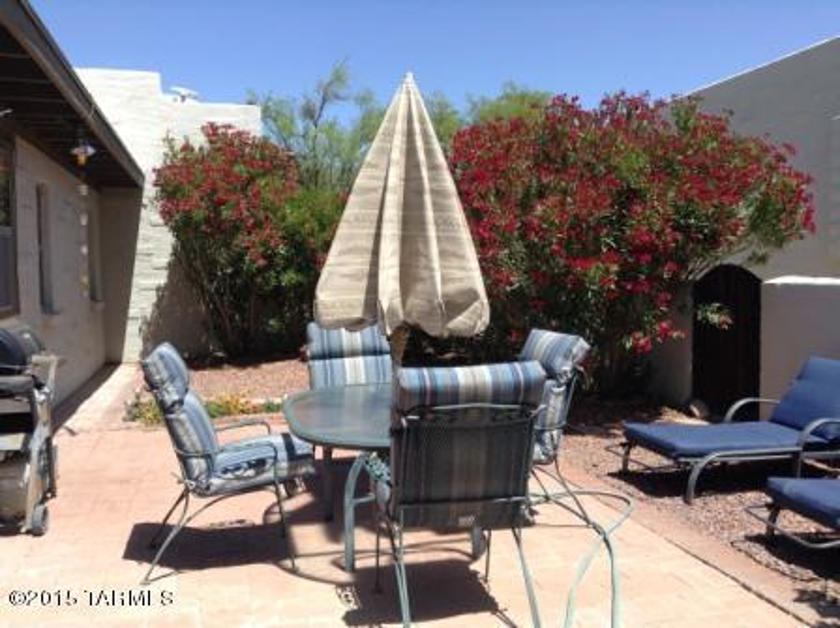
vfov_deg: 42.9
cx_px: 420
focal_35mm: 33
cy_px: 314
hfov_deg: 55.4
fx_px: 800
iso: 25
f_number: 2.4
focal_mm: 3.3
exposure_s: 1/733
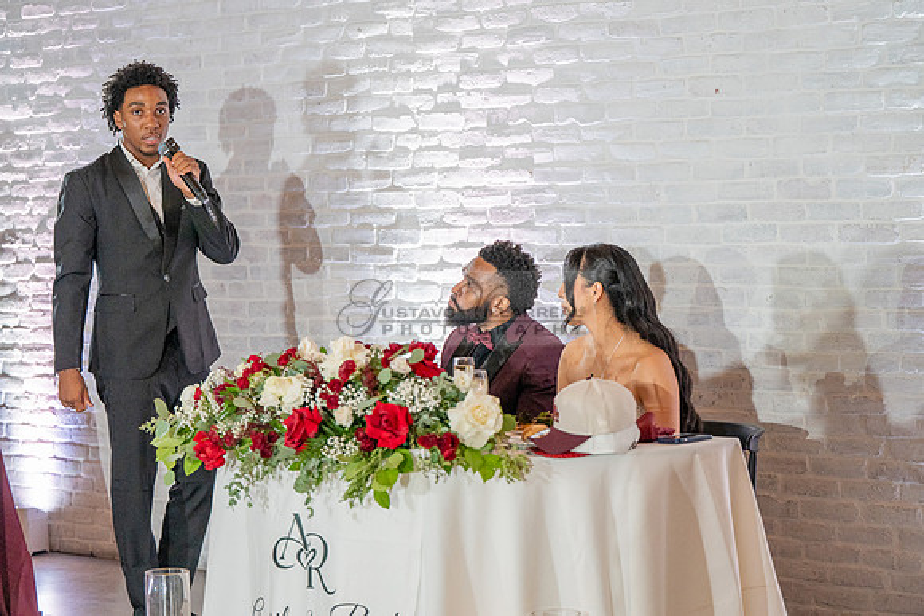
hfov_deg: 22.9
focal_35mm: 89
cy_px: 308
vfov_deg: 15.4
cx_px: 462
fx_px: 2285
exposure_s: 1/320
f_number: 2.8
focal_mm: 89
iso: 1600
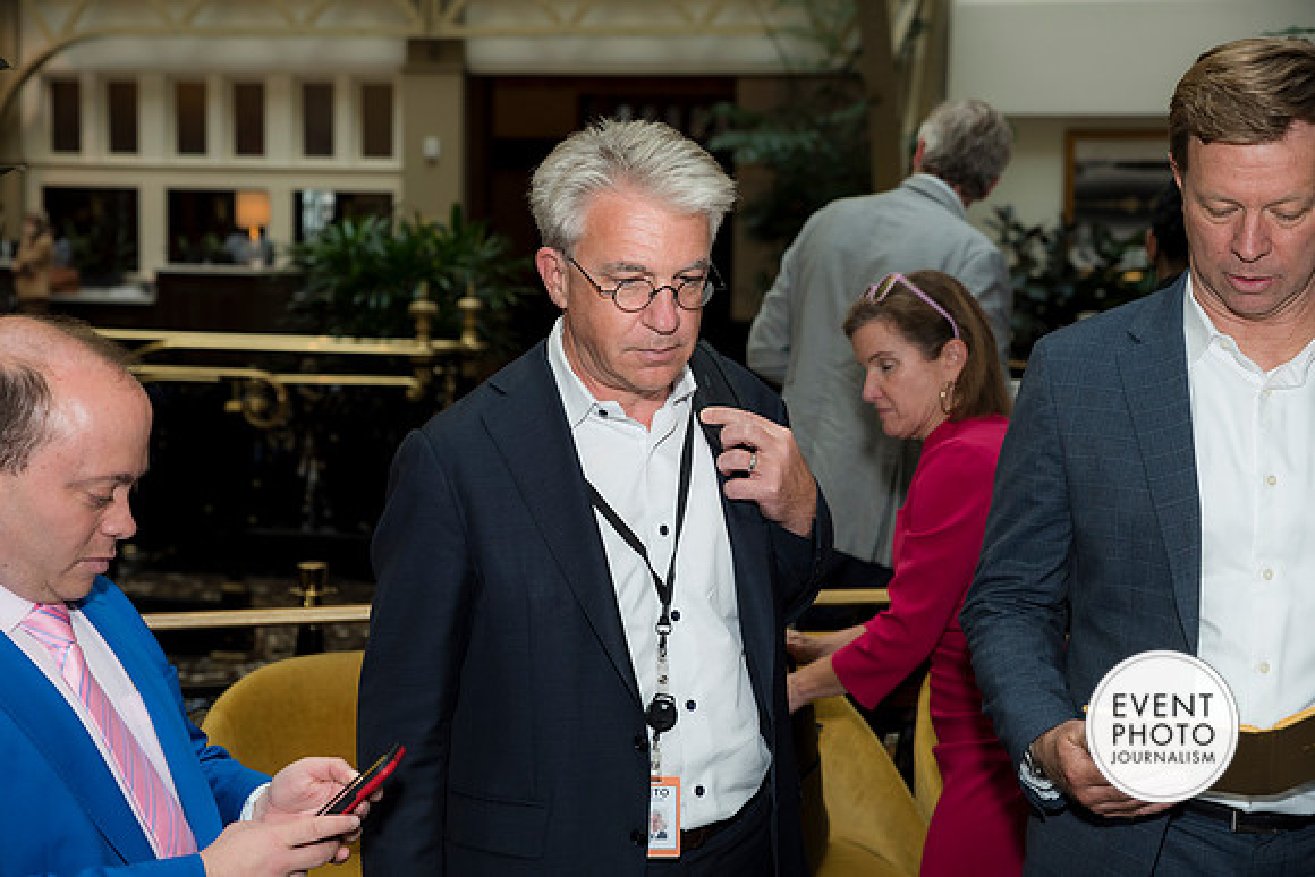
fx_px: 2411
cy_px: 438
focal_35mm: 66
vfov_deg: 20.6
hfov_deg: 30.5
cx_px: 658
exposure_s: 1/125
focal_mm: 66
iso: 800
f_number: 5
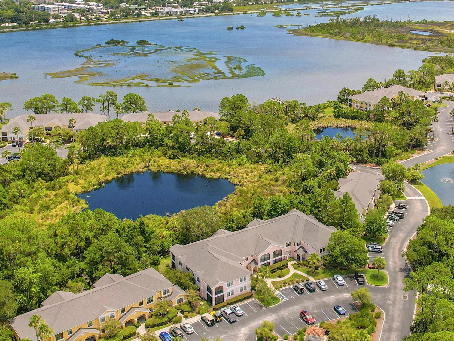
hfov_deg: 44.4
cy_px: 124
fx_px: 551
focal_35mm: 42
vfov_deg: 34.1
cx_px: 287
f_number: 2.8
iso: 110
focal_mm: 8.38
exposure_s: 1/350
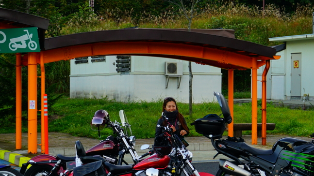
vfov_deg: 10.6
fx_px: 949
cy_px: 104
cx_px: 170
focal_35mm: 114
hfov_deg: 18.8
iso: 320
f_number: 5.6
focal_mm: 59
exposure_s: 1/100
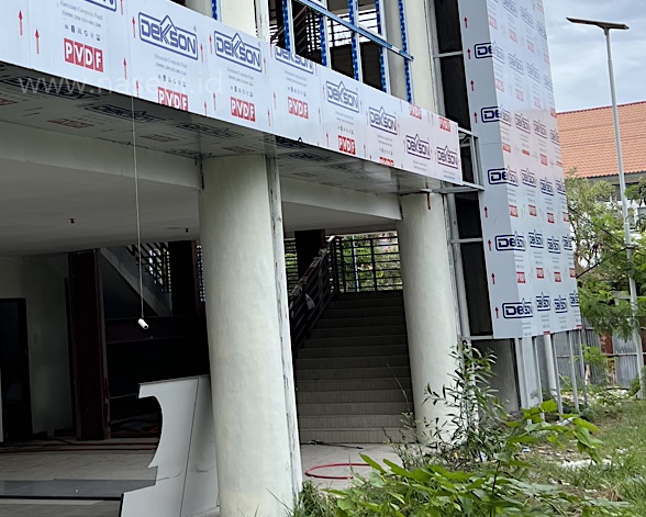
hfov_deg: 26.9
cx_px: 121
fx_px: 1320
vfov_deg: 21.8
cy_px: 83
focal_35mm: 69
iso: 50
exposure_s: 1/2353
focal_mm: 5.7
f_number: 1.5
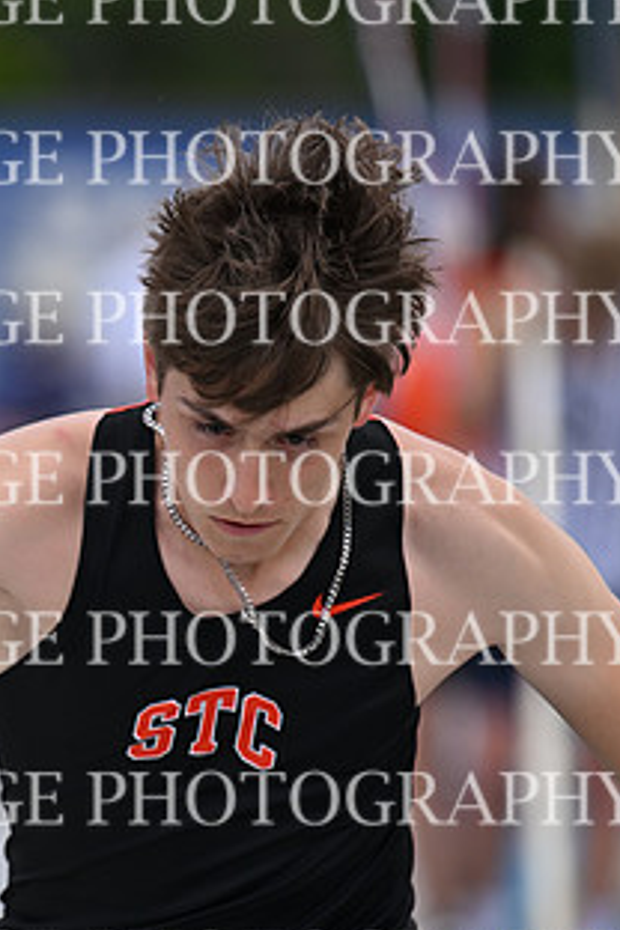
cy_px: 718
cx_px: 67
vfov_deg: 2.8
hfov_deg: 1.9
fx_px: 19193
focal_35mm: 743
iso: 500
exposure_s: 1/2000
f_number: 4.5
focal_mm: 400
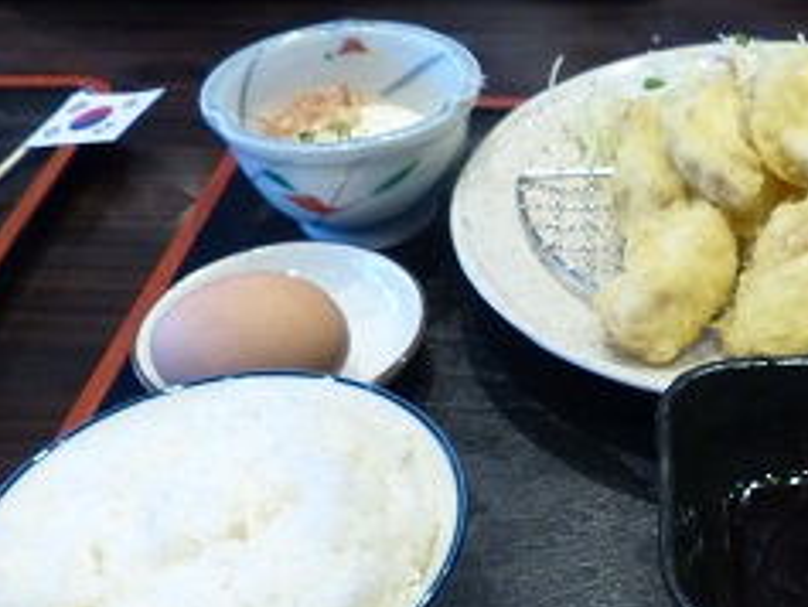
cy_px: 402
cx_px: 784
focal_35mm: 54
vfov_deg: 26.9
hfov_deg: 33.0
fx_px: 1261
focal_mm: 4.5
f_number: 2.8
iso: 400
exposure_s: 1/30
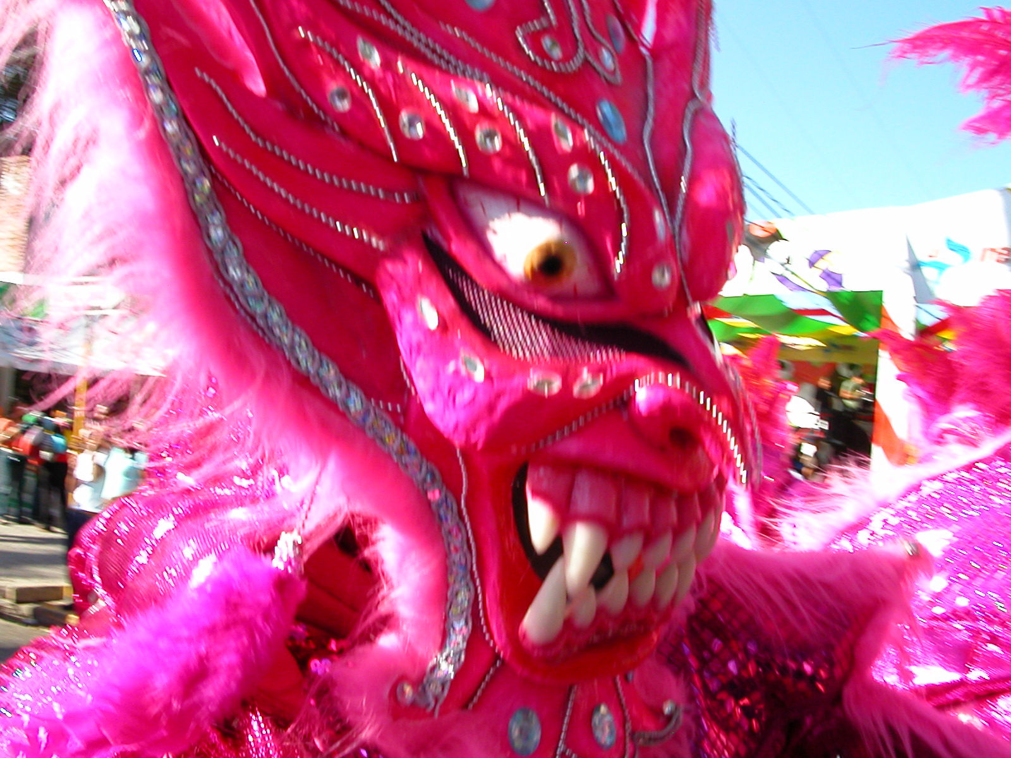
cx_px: 506
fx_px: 1081
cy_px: 379
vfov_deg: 38.7
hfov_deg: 50.1
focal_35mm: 37
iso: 100
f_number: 4.5
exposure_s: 1/214
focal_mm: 5.6
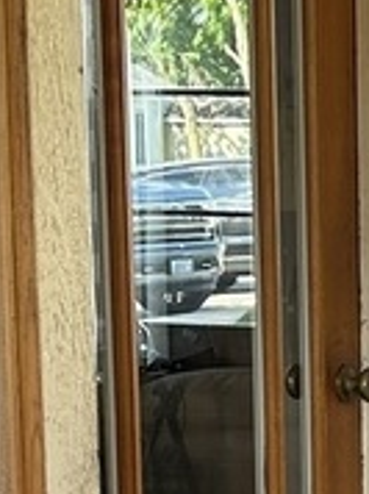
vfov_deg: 12.3
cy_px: 541
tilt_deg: -10.0
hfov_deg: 9.0
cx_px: 627
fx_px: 2251
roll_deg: -0.8
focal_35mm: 158
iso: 64
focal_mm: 5.7
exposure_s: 1/121
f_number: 1.5
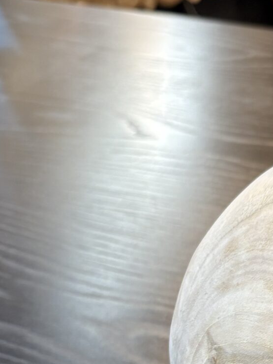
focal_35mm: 90
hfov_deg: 15.4
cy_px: 328
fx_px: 946
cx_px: 386
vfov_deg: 21.3
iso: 100
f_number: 1.6
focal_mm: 5.96
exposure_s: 1/50
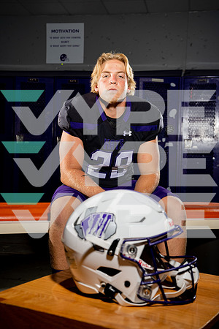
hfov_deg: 27.5
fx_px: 447
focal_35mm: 49
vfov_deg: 40.3
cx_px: 110
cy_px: 164
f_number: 5.6
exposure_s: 1/250
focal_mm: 49
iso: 200
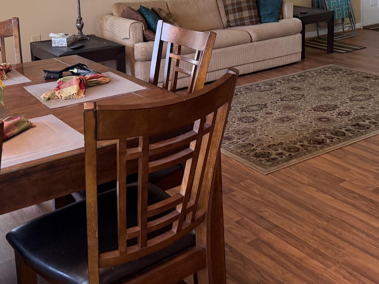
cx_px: 240
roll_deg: +1.1
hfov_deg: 38.6
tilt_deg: -8.9
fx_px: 536
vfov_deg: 28.3
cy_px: 20
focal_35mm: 49
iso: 200
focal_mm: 6.76
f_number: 1.78
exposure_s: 1/60
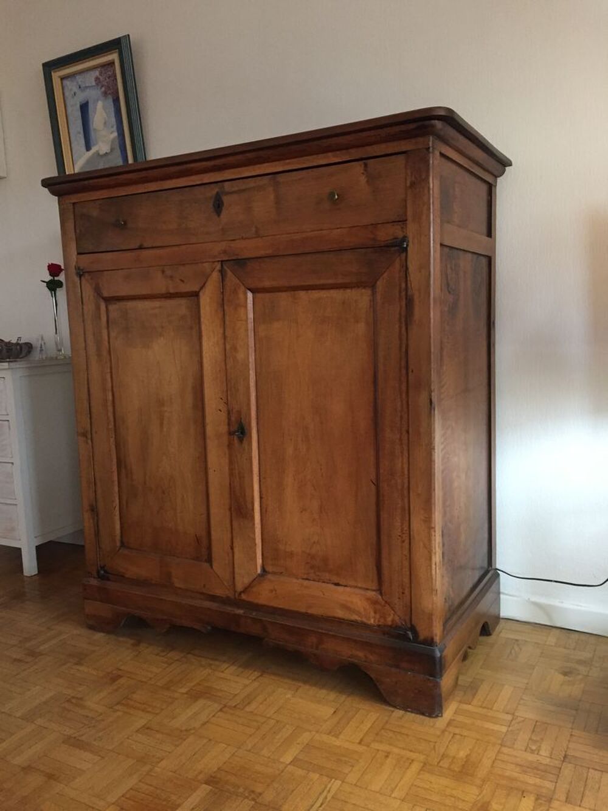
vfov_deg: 61.7
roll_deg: +2.6
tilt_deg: -7.7
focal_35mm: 29
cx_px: 304
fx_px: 679
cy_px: 406
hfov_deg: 48.2
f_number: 2.2
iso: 250
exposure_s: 1/33
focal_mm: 4.15
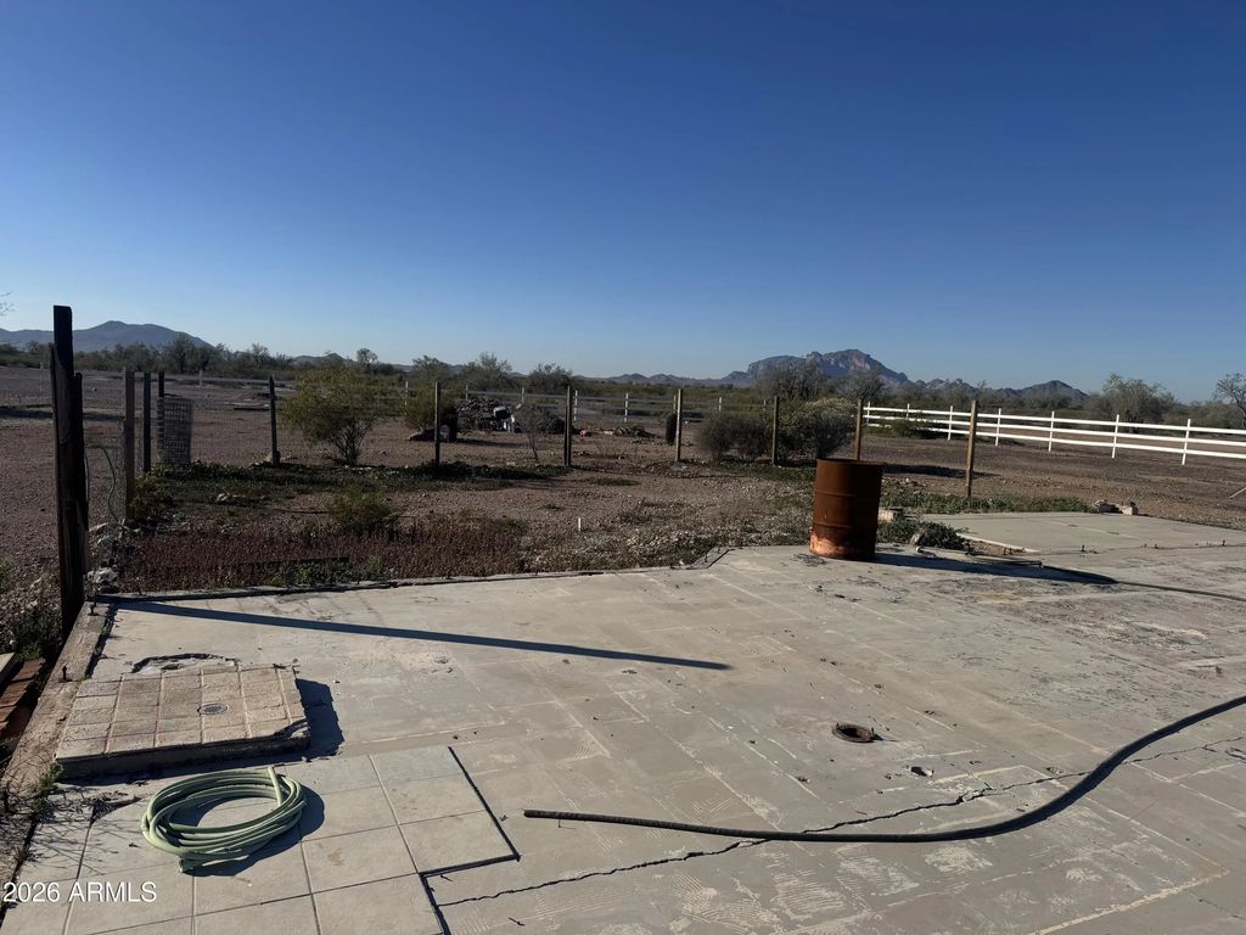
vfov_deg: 56.8
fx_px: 864
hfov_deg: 71.6
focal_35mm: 24
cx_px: 623
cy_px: 468
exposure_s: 1/7937
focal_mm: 6.76
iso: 80
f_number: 1.78
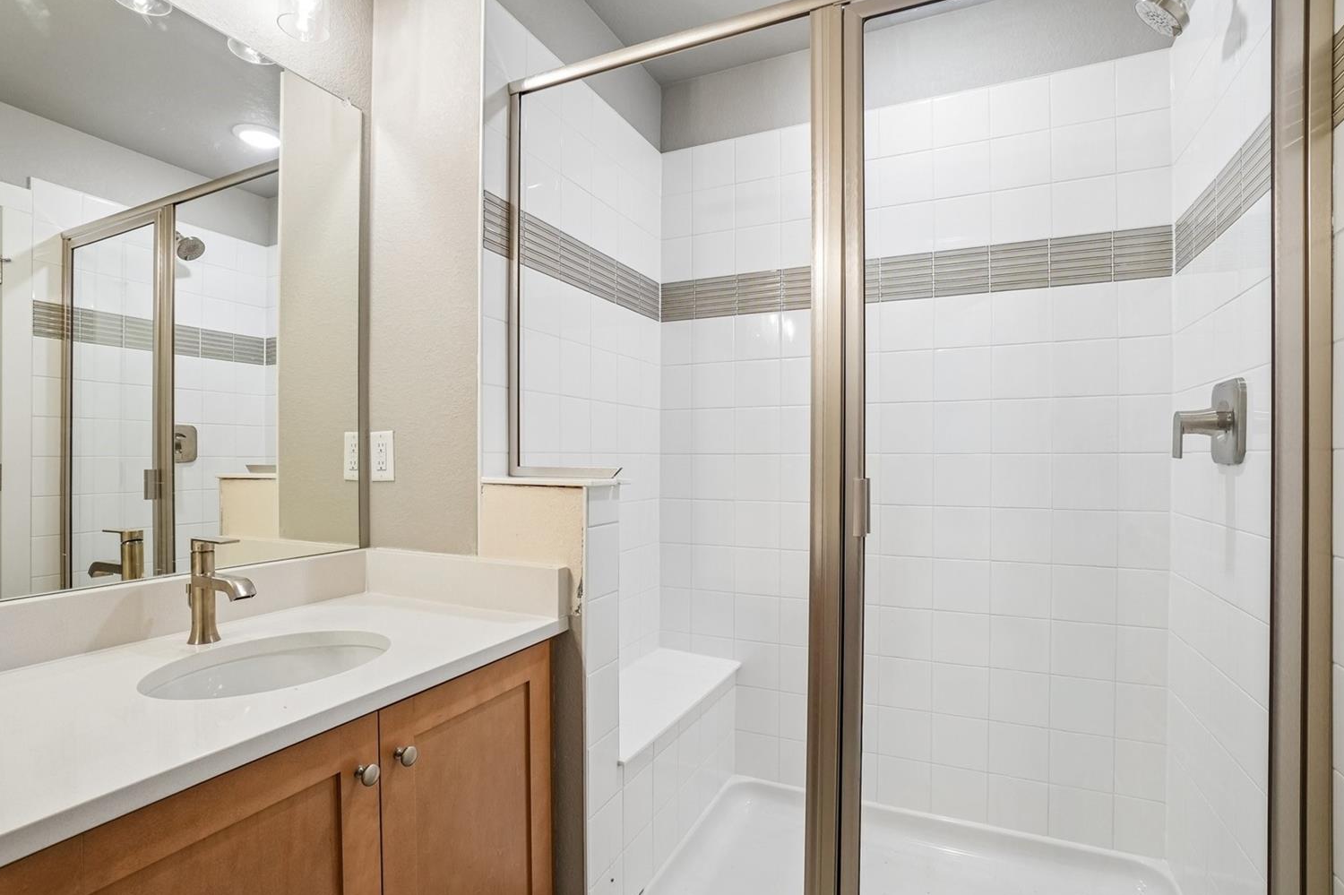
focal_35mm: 16
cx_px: 674
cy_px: 460
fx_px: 597
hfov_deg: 96.8
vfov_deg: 73.7
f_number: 8
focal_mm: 10
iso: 400
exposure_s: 1/30
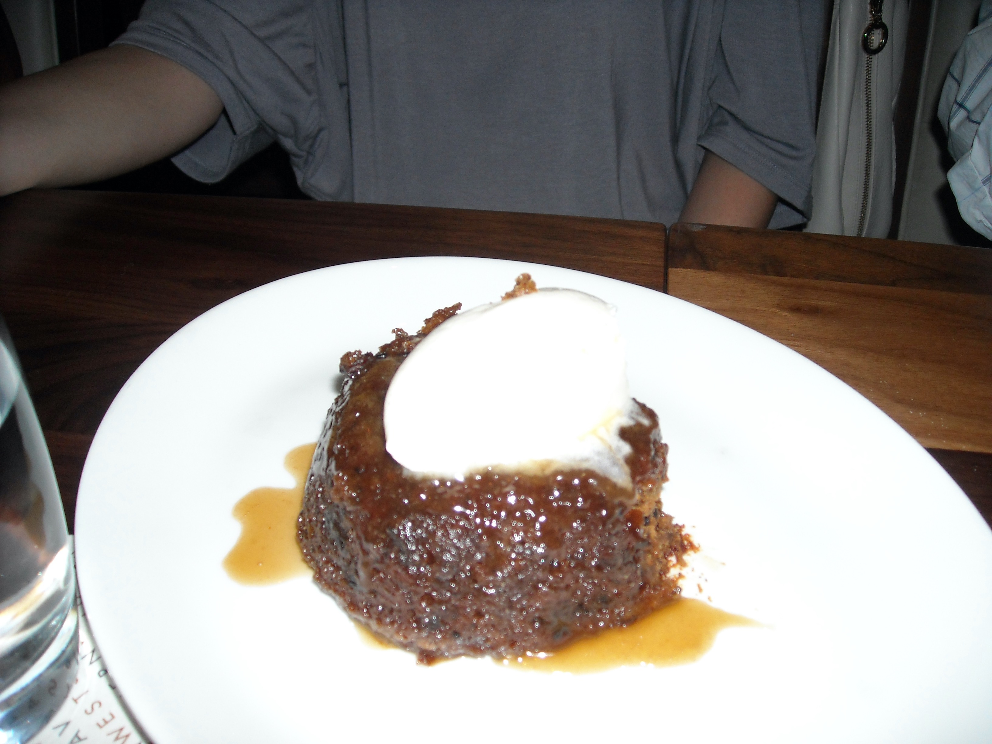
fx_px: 1003
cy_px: 372
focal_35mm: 35
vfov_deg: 40.7
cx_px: 496
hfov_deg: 52.6
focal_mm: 5.7
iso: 200
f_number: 2.8
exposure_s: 1/60
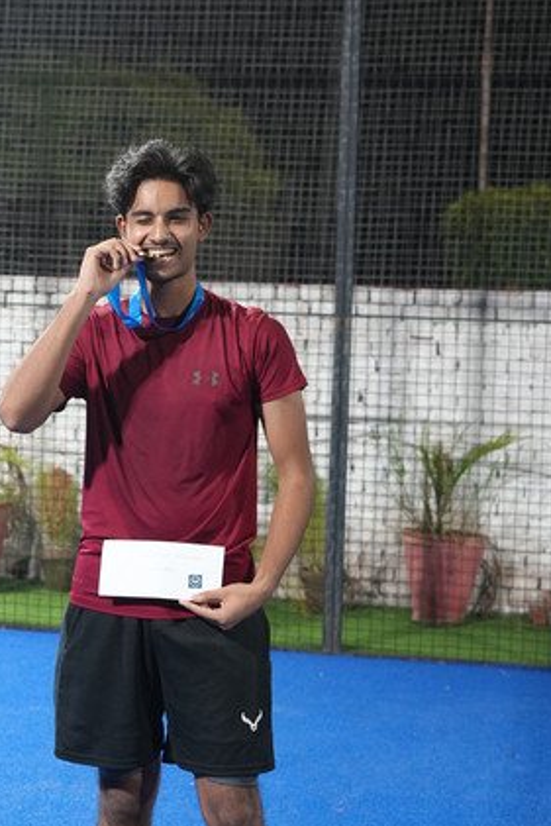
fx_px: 1743
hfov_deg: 17.9
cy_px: 369
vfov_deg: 26.6
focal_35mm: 76
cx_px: 160
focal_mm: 50
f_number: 4
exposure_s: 1/160
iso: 4000
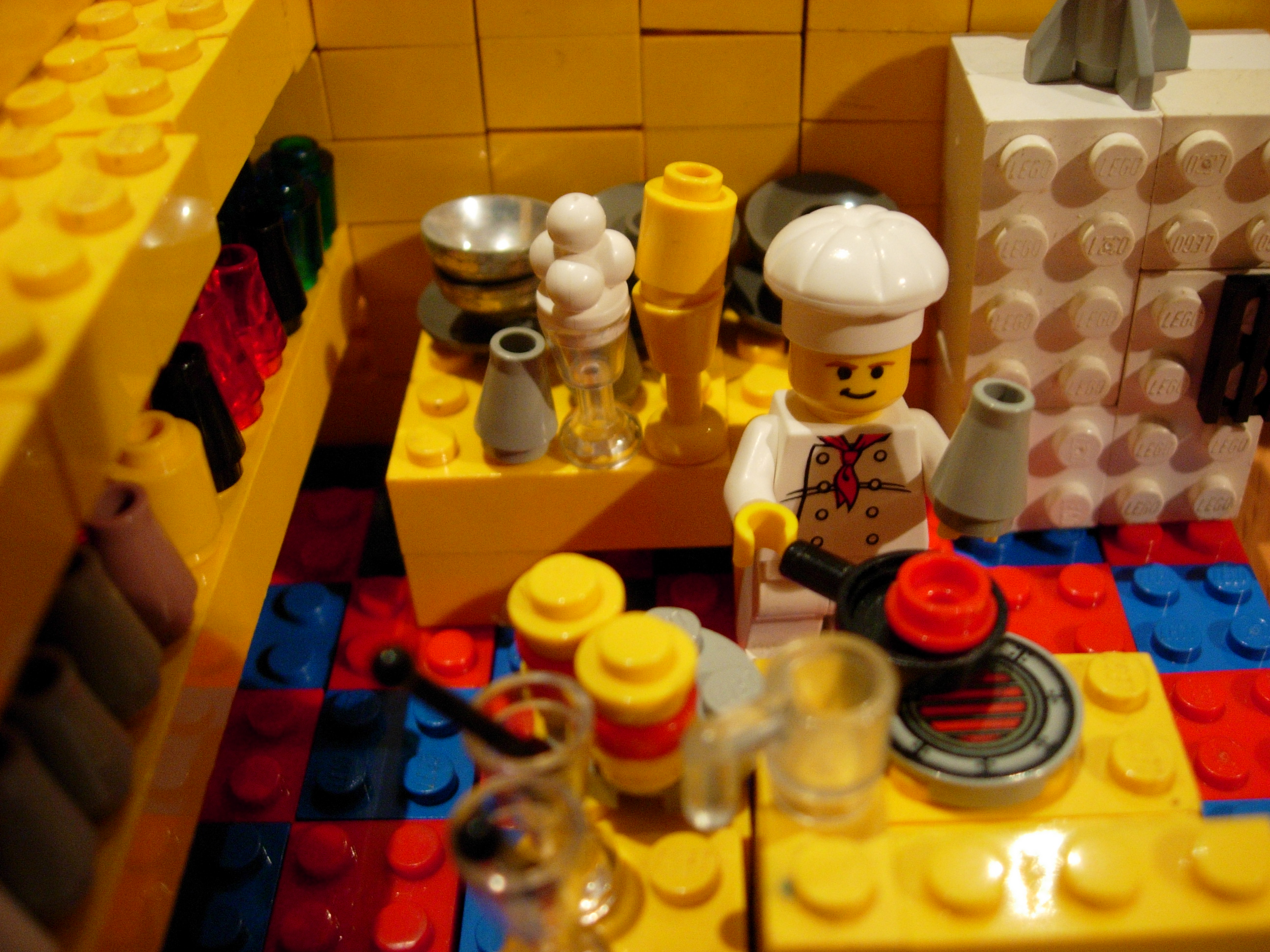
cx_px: 635
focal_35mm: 38
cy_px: 476
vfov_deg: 37.7
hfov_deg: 49.0
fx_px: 1394
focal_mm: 7.8
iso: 200
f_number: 2.8
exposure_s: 1/7.7
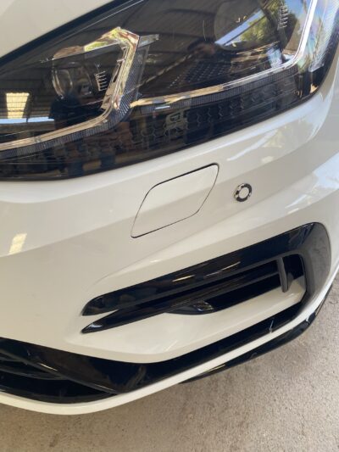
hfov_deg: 53.1
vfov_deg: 67.3
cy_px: 226
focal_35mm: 26
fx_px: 339
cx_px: 170
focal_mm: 4.25
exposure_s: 1/122
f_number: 1.8
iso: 32
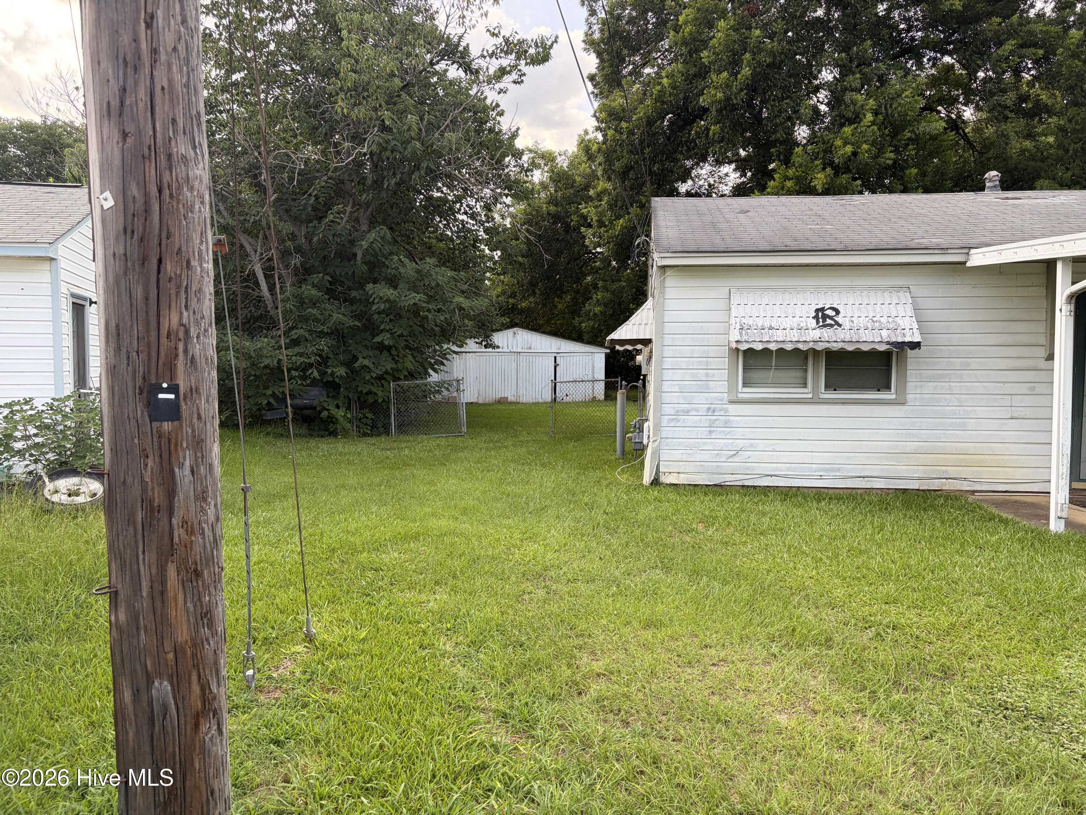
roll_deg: -0.4
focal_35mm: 26
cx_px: 543
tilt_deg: -2.6
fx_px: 816
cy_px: 408
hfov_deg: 67.3
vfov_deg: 53.1
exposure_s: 1/430
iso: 50
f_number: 1.6
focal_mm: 5.96
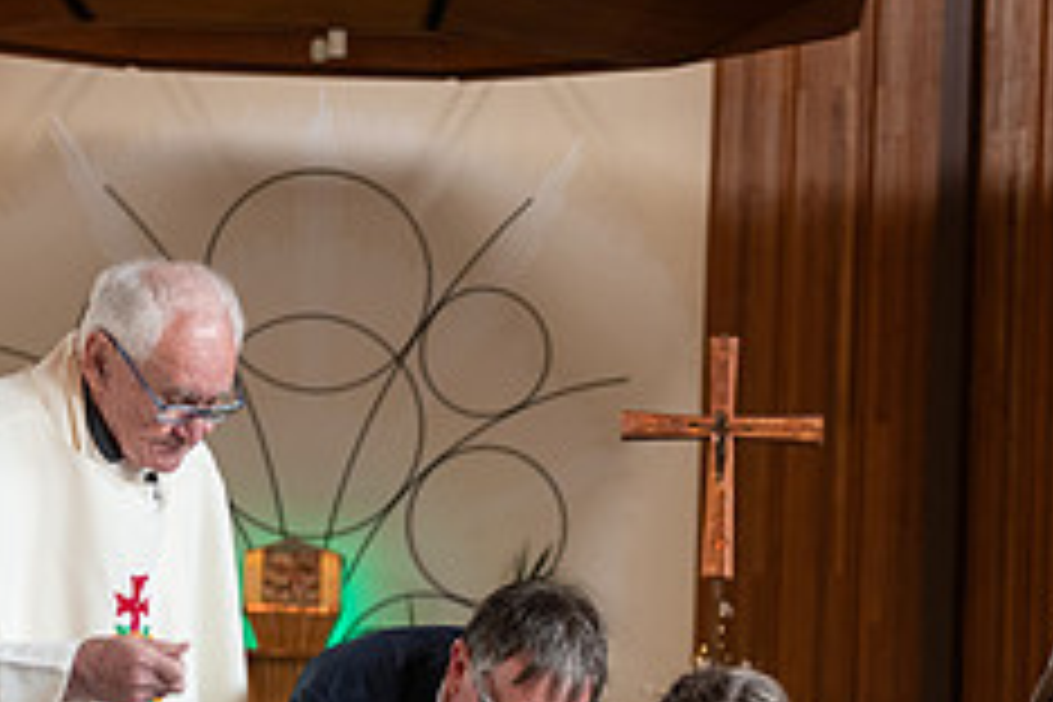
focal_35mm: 109
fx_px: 3188
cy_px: 664
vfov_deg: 12.4
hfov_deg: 18.7
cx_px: 724
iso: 640
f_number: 3.5
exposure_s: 1/160
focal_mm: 44
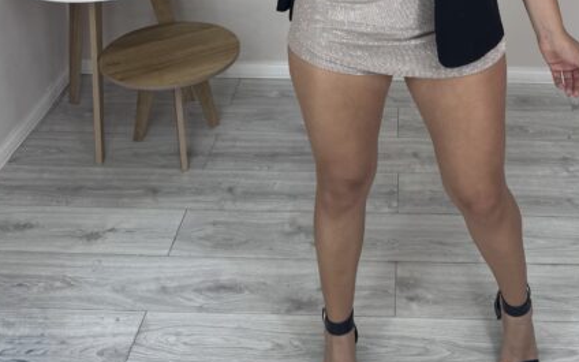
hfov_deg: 41.2
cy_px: -78
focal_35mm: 48
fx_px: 757
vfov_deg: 24.3
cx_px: 393
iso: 50
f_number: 1.78
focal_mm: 6.76
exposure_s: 1/123
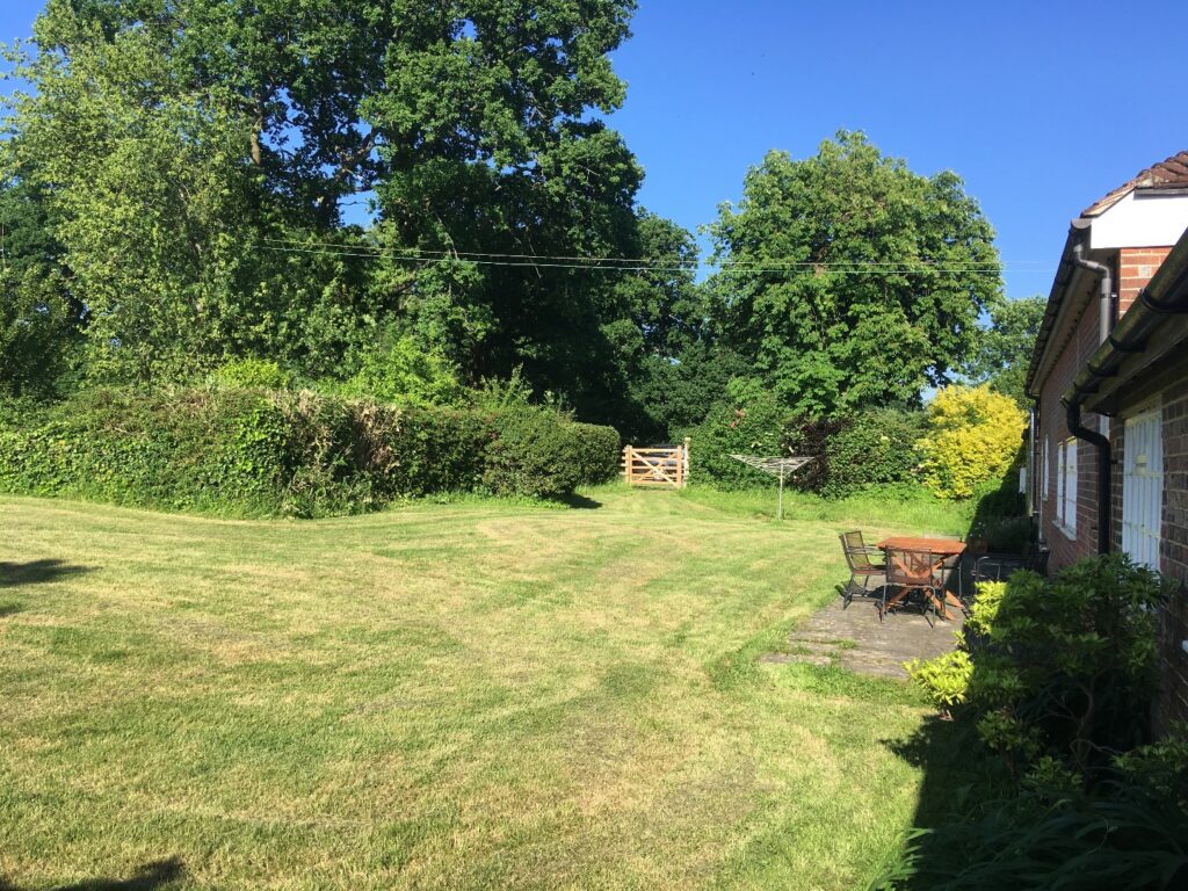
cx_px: 594
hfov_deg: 61.7
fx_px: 995
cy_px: 446
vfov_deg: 48.2
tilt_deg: +1.2
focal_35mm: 29
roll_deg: -1.6
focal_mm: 4.15
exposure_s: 1/827
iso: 25
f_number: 2.2
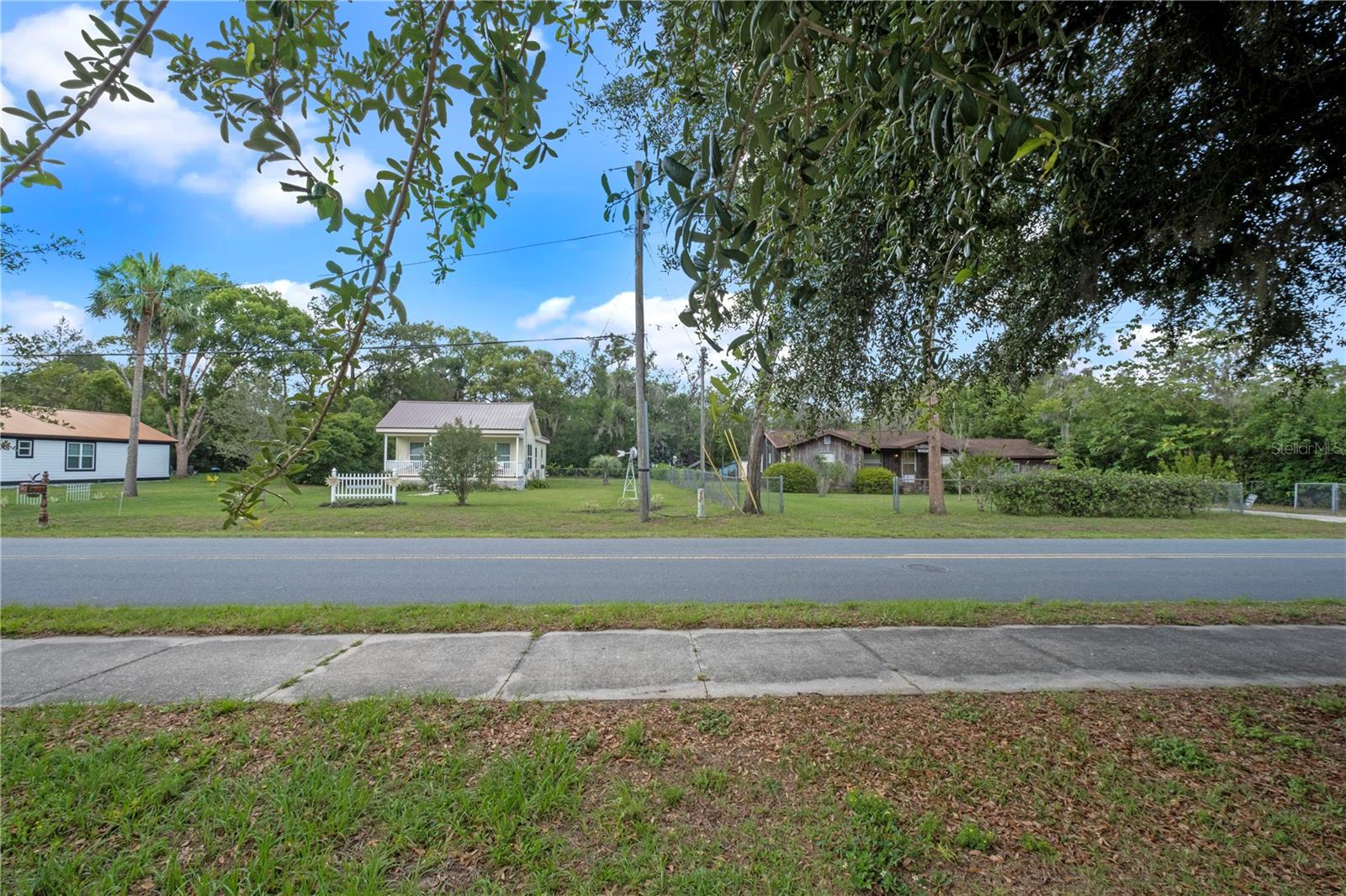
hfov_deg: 100.4
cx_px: 673
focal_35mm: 15
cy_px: 448
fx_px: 561
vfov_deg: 77.3
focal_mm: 10
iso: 160
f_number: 11
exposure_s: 1/20
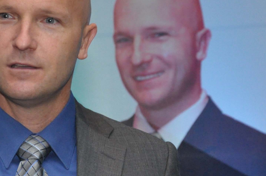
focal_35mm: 295
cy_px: 148
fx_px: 2177
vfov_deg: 4.6
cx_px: -11
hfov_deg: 7.0
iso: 1250
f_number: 5.3
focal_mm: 66
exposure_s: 1/125
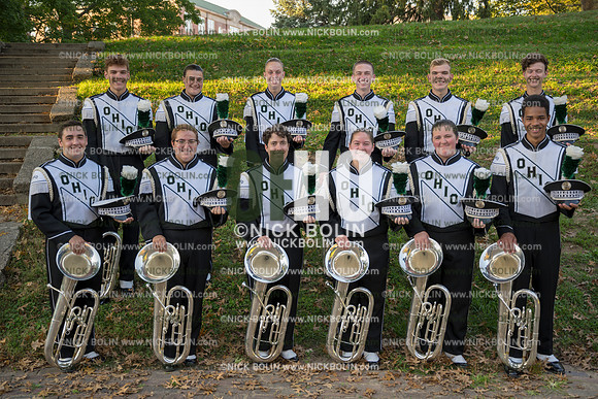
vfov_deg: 33.4
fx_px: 665
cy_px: 200
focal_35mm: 40
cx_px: 299
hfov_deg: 48.4
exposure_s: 1/80
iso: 125
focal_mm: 40
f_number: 4
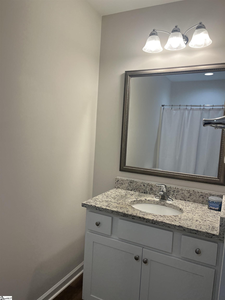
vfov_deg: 67.3
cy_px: 150
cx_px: 112
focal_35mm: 26
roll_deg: -3.9
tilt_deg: -4.9
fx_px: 225
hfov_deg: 53.1
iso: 80
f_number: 1.6
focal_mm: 5.1
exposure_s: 1/120
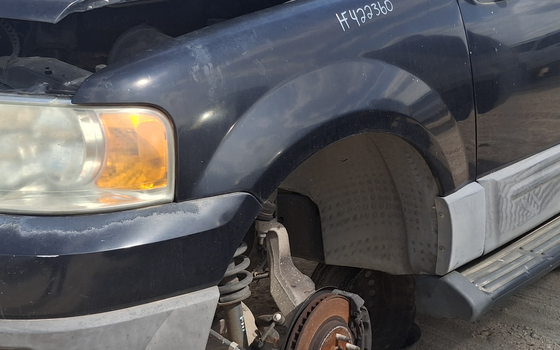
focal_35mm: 54
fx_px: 824
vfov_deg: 23.8
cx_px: 249
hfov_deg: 37.5
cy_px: 107
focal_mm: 4.69
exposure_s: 1/1721
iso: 32
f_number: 1.8
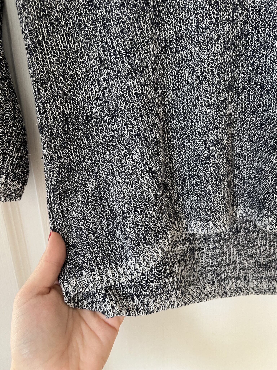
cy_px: 185
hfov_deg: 53.1
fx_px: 277
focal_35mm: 26
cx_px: 138
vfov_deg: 67.3
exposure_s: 1/66
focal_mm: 5.1
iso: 125
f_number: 1.6
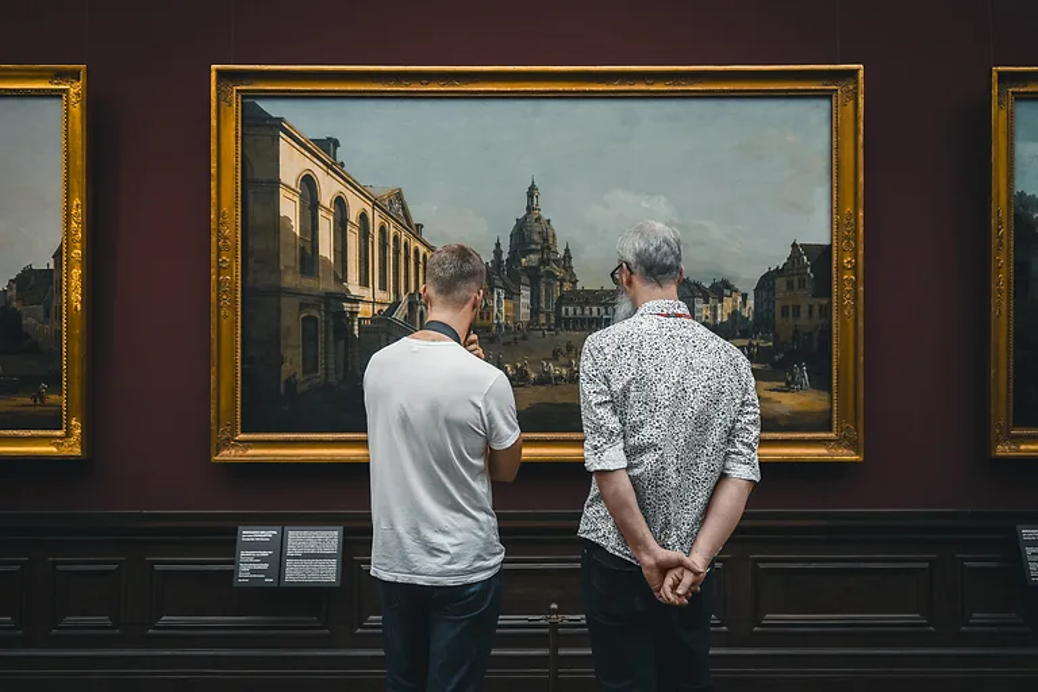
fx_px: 1038
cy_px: 346
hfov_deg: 53.1
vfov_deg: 36.9
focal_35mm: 36
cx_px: 519
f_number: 4
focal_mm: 36
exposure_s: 1/160
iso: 1600
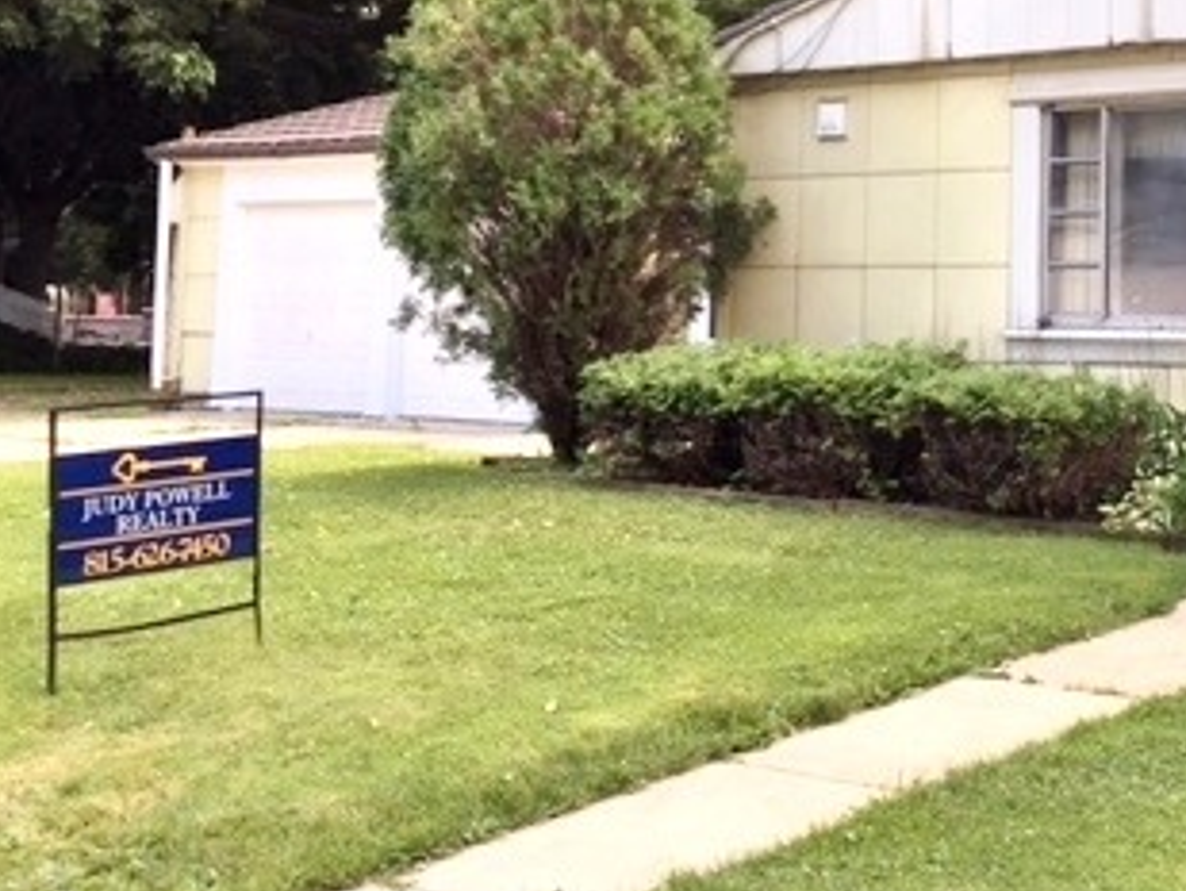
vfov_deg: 24.0
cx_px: 1198
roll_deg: -1.2
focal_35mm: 60
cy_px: 154
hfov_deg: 29.9
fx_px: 2056
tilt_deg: +4.9
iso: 32
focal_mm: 4.15
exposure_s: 1/120
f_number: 2.2
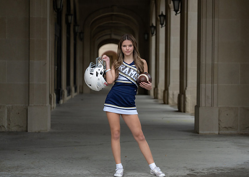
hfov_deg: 26.5
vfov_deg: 19.0
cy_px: 88
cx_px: 134
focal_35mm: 75
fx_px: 529
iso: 1600
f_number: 2.8
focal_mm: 70
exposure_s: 1/250
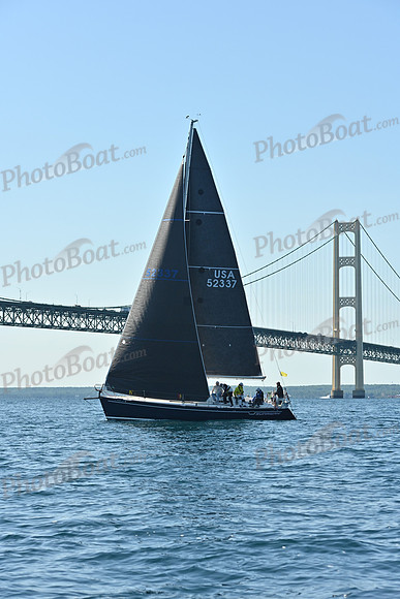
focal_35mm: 102
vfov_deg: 20.0
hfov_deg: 13.4
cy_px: 300
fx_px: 1699
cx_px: 200
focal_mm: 102
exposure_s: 1/1000
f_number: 8
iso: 320
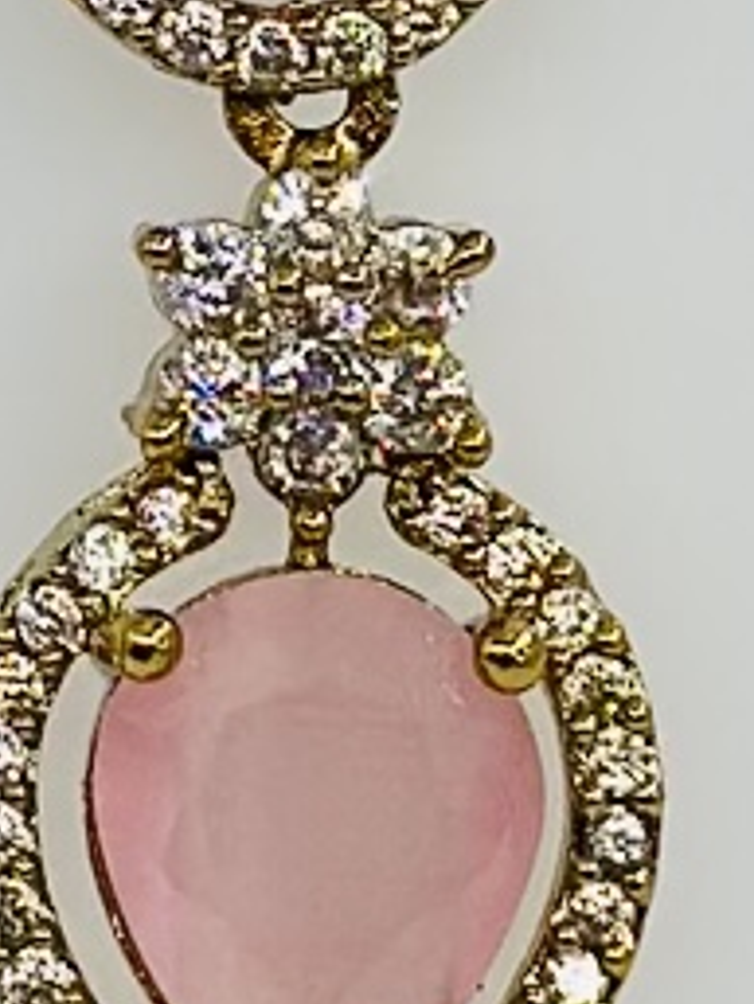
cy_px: -16
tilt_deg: -22.5
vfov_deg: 5.2
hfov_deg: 3.9
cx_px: -270
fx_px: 10940
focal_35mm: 377
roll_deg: -1.8
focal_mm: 6.86
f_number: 1.78
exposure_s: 1/1639
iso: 80
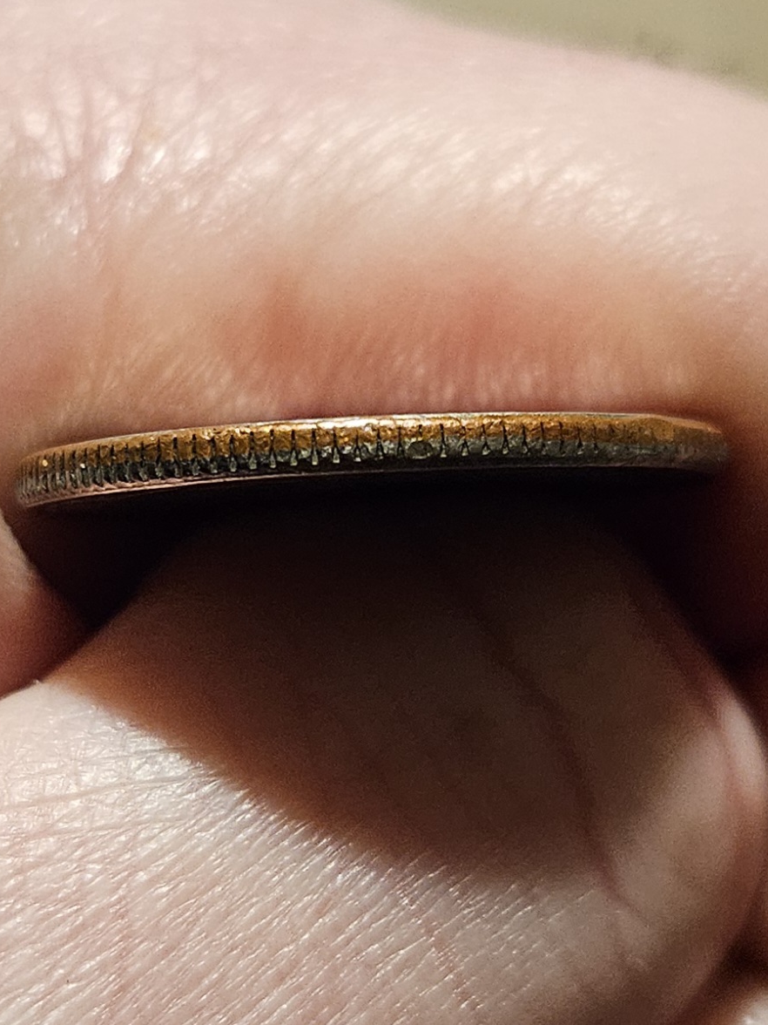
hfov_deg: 56.8
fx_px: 710
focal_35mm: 24
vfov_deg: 71.6
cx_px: 370
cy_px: 528
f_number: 1.8
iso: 800
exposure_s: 1/100
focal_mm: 5.4
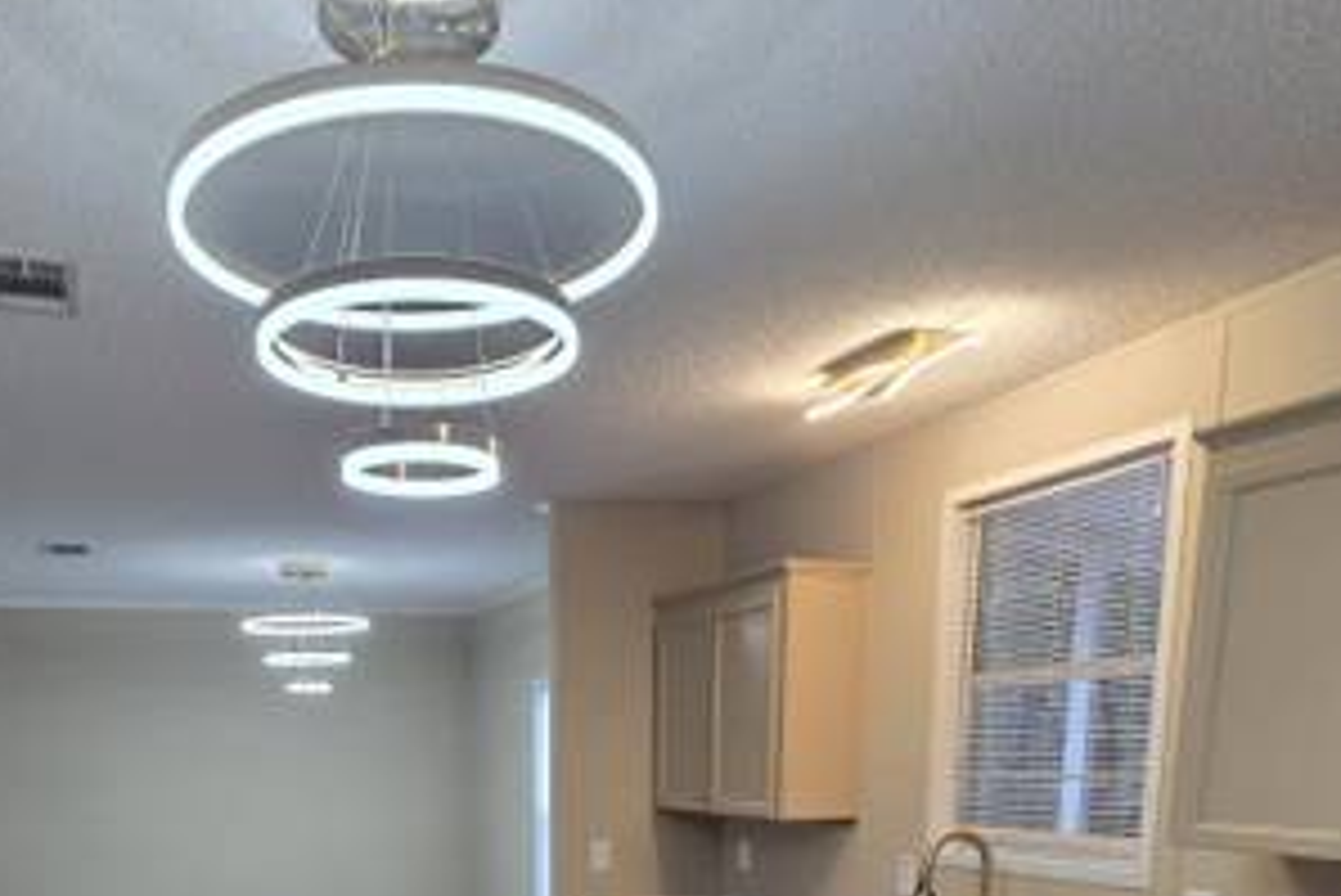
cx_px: 477
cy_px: 966
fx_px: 1081
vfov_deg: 38.1
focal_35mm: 29
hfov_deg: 62.5
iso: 160
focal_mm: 2.2
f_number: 2.2
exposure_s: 1/60
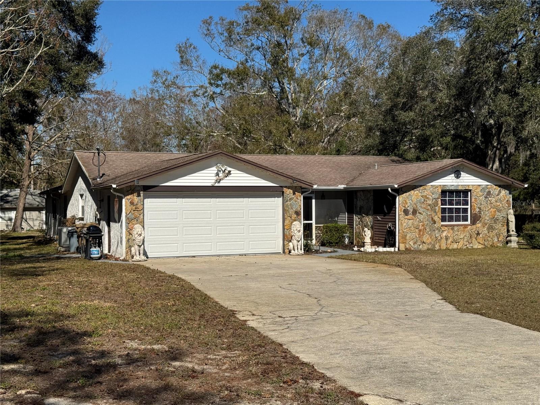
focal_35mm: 48
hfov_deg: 39.7
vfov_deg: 30.3
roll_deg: +0.8
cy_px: 202
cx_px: 270
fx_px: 749
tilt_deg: -1.3
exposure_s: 1/7937
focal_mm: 6.76
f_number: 1.78
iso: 64
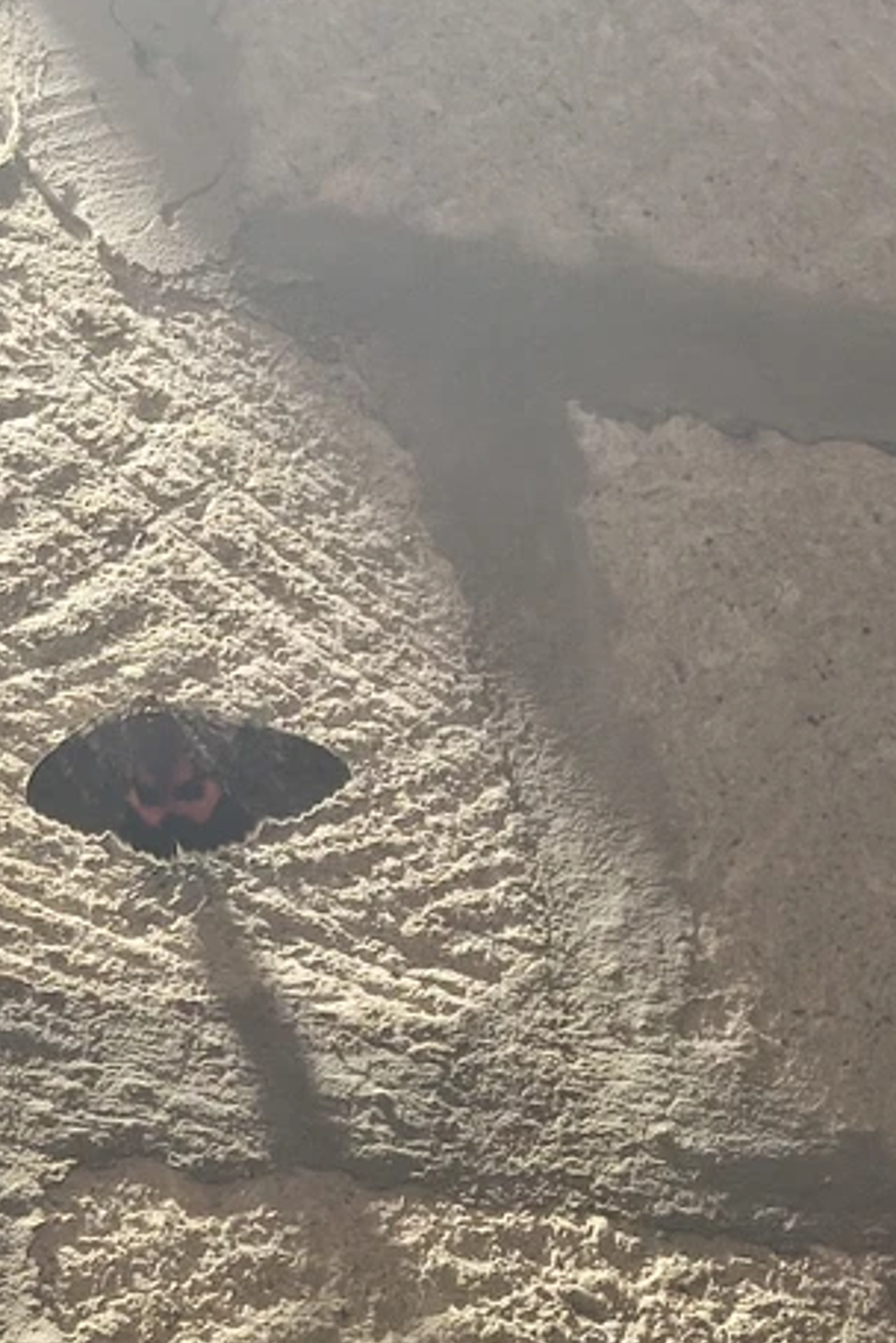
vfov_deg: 9.8
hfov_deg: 6.5
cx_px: 277
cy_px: 807
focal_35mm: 210
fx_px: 7839
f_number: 1.9
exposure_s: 1/50
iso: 2000
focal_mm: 7.1
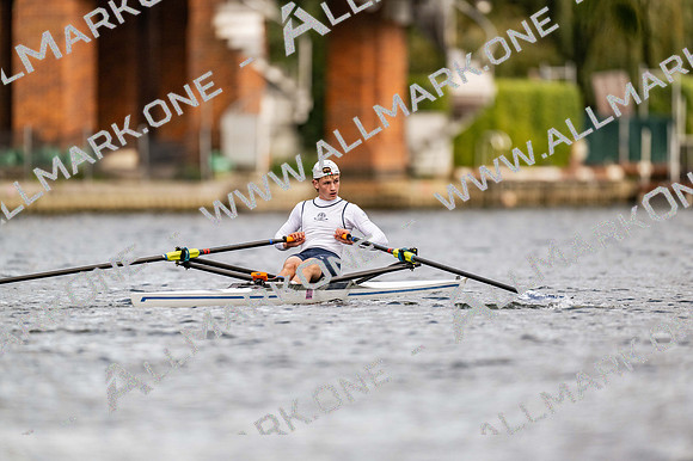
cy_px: 230
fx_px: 11546
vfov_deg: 2.3
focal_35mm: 600
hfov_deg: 3.4
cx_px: 346
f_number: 4
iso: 640
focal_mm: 600
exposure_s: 1/2500
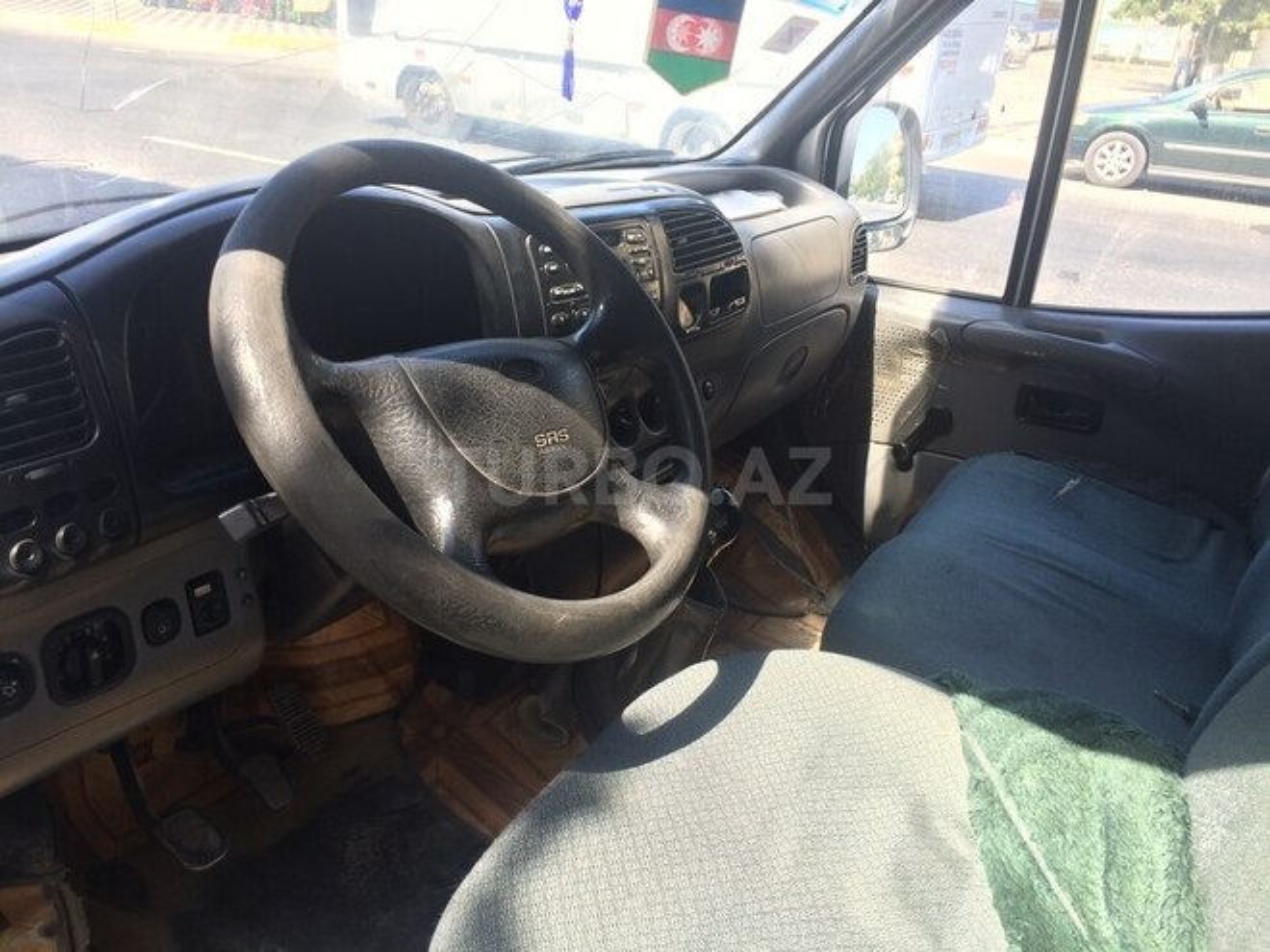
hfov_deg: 61.7
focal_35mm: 29
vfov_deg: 48.2
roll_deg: -4.7
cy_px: 476
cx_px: 635
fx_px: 1064
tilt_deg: -22.7
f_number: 2.2
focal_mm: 4.15
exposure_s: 1/302
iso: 32
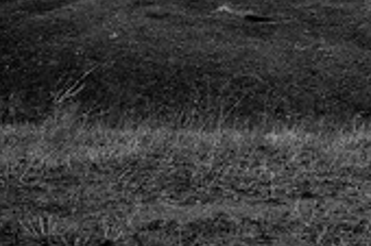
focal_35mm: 199
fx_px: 2049
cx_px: 408
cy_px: -72
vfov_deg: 6.8
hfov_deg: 10.2
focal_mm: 50
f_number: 8
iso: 1800
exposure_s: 1/4000
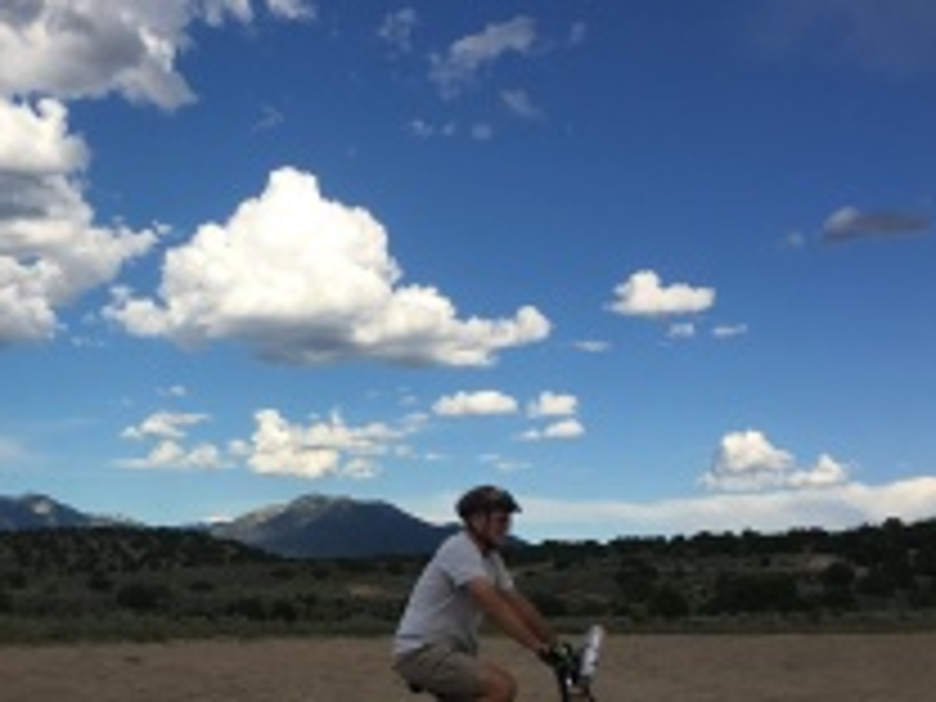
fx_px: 1379
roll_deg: +1.9
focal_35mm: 51
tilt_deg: +3.1
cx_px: 171
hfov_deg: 36.1
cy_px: 580
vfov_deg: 27.9
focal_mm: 4.15
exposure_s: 1/1570
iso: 25
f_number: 2.2
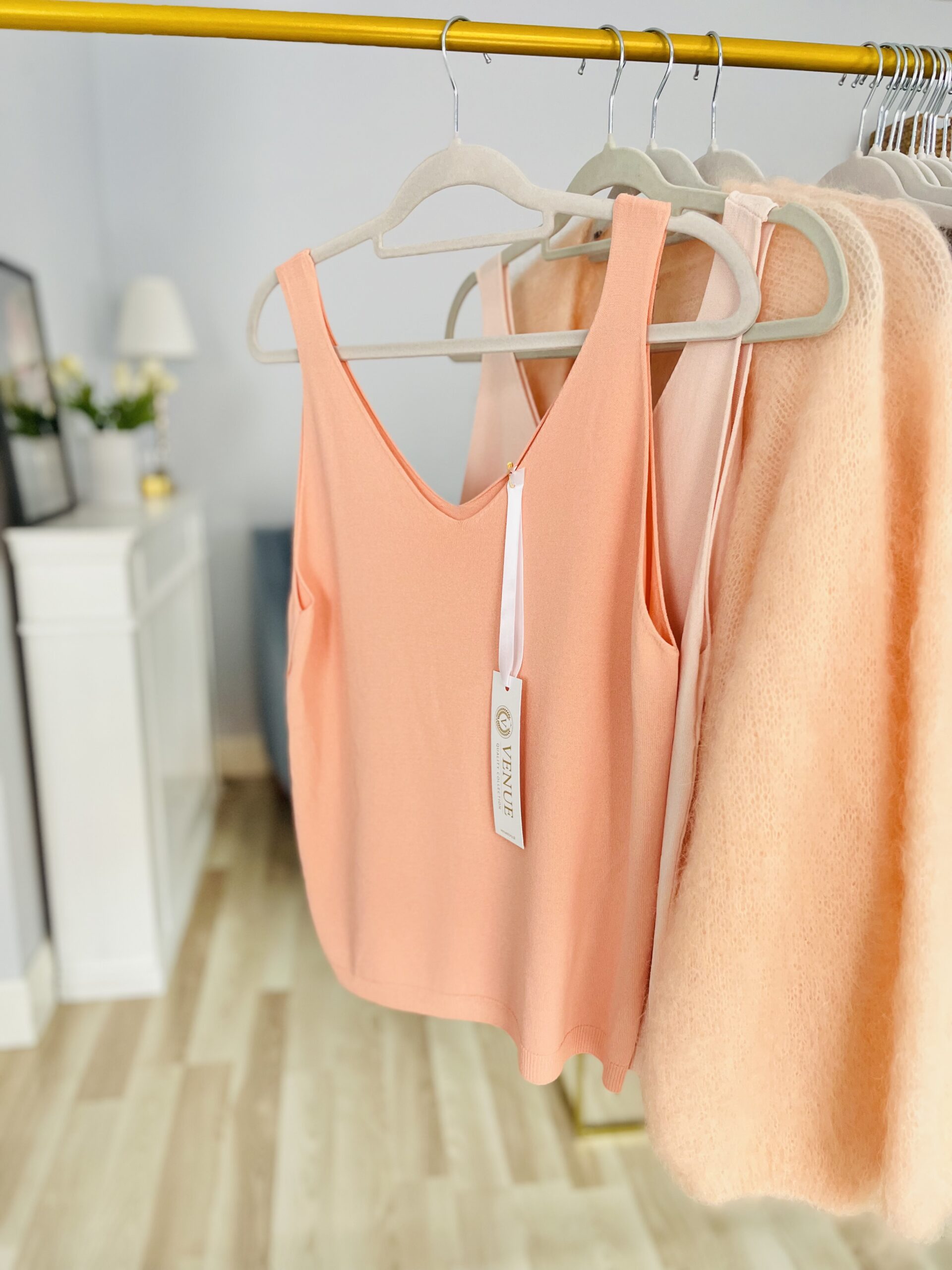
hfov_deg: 53.1
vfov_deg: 67.3
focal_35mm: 26
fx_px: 953
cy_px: 635
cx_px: 476
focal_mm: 5.1
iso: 200
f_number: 1.6
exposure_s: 1/60
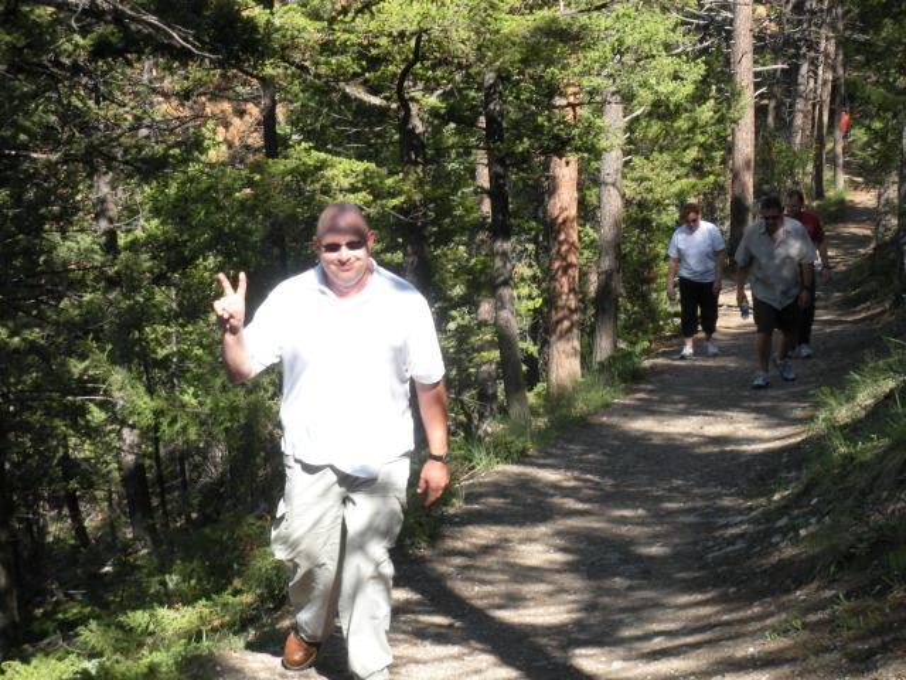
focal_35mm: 100
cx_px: 453
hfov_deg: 19.6
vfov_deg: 14.8
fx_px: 2617
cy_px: 340
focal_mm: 17.4
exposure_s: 1/124
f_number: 5
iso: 64
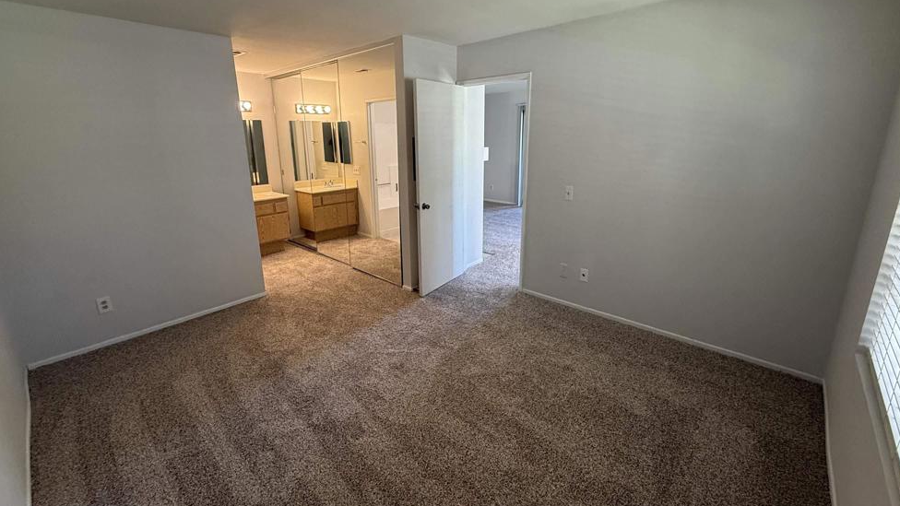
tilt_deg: -13.4
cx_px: 442
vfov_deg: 66.9
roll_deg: +0.9
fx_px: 382
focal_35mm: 16
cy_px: 224
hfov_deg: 99.4
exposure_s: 1/120
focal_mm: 2.22
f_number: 2.2
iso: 250
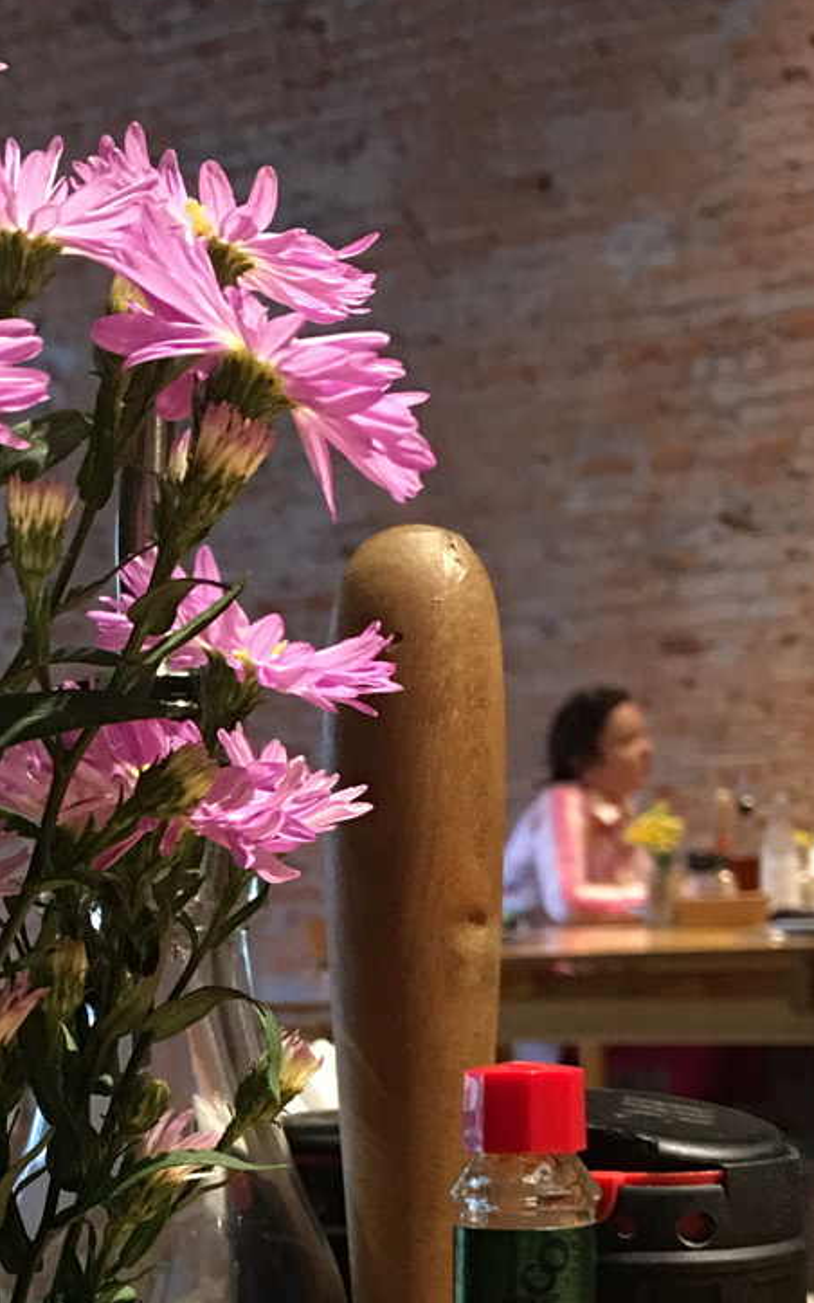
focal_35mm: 68
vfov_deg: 29.0
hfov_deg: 18.4
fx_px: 2413
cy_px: 1173
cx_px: -74
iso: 100
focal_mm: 4.15
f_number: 2.2
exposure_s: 1/10
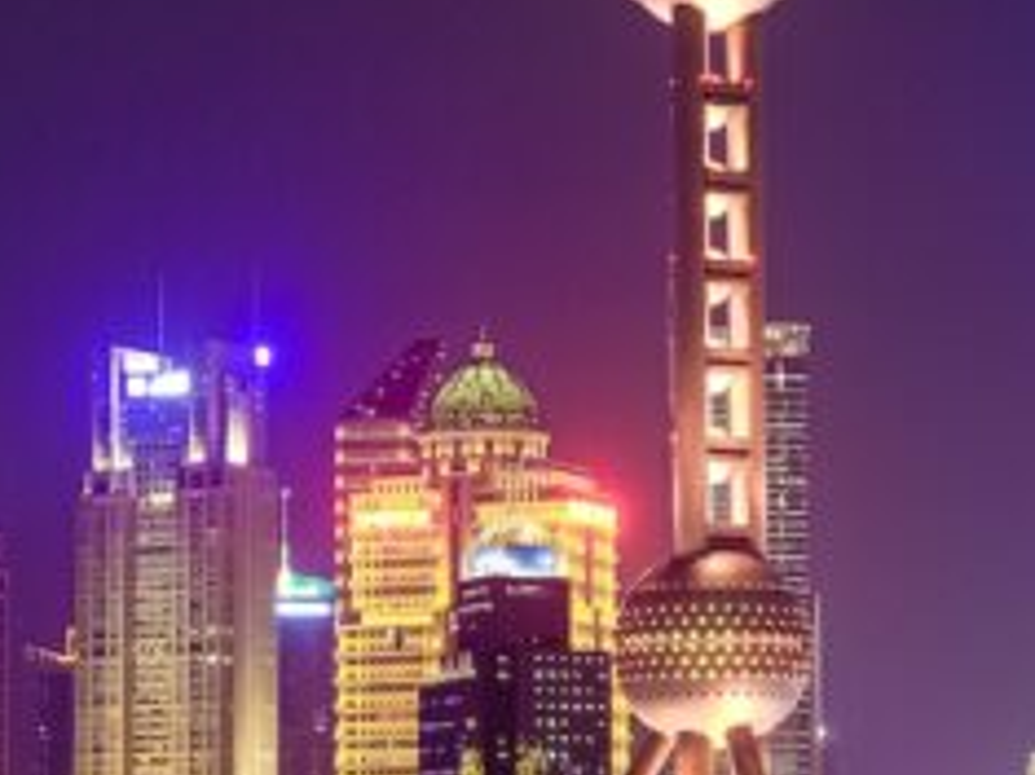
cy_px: 247
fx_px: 4602
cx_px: 621
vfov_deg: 9.6
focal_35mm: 154
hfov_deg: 12.8
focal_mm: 32.9
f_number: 13
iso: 400
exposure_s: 3.1
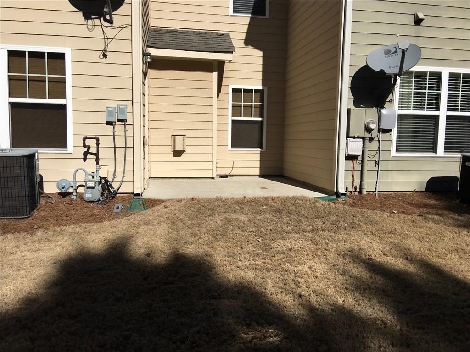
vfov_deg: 48.2
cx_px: 235
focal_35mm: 29
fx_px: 394
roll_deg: -1.1
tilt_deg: -4.6
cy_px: 176
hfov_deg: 61.7
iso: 25
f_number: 2.2
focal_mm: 4.15
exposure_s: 1/3344
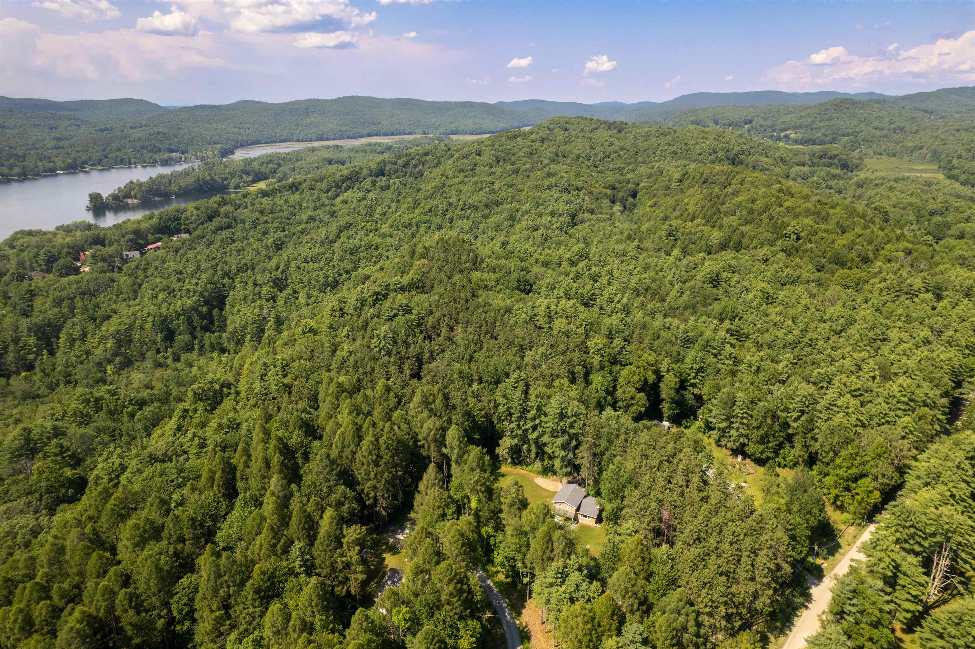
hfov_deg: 78.6
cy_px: 324
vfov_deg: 57.2
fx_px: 596
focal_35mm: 22
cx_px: 488
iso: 100
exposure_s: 1/200
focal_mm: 8.38
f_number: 2.8
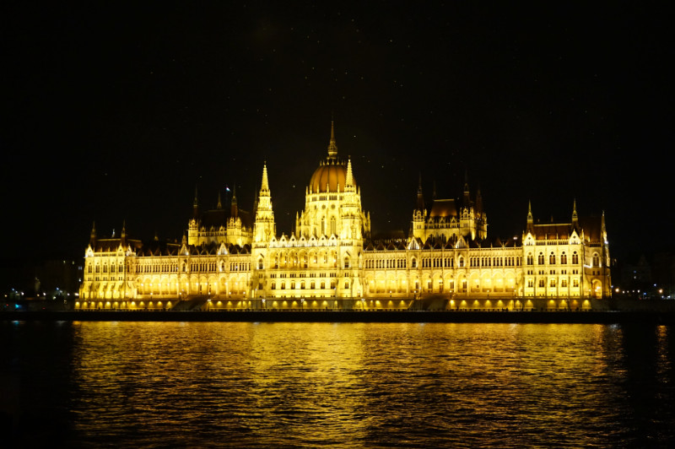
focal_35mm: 48
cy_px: 224
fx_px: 899
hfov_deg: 41.1
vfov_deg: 28.0
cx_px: 338
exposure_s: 1/25
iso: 3200
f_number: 5
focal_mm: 32
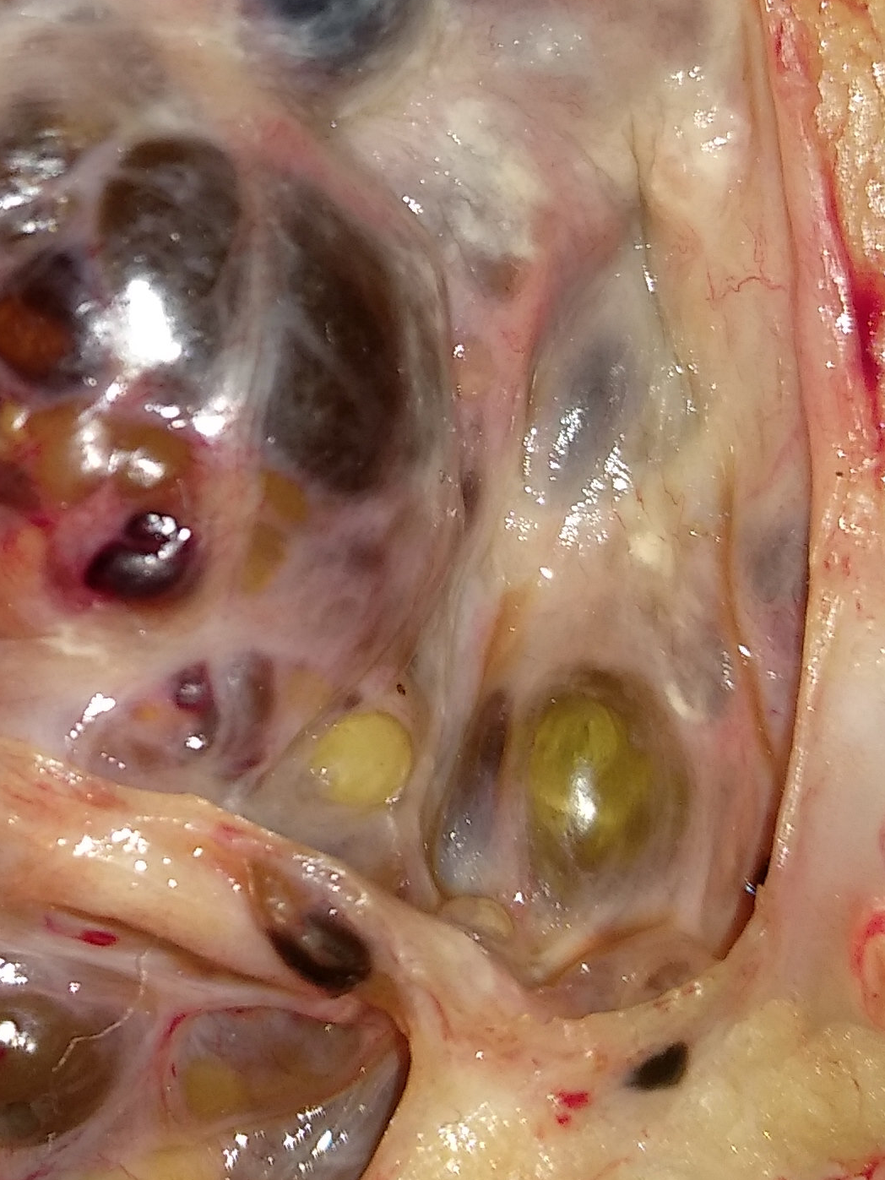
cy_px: 237
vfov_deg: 30.0
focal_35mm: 63
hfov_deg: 21.6
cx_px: -168
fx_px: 2147
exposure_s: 1/100
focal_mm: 3.81
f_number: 2.2
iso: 100
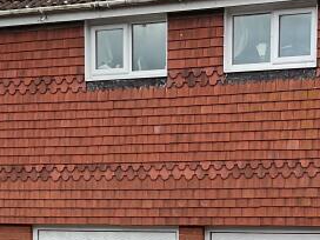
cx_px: 264
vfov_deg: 12.9
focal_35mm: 109
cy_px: 348
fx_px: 1008
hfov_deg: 17.9
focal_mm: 3
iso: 16
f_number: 1.8
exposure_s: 1/529
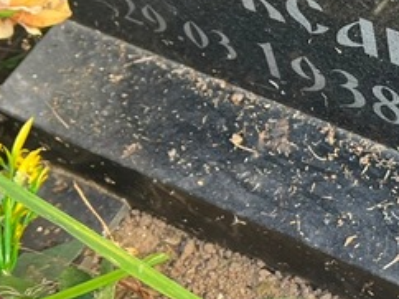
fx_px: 990
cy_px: 46
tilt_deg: -53.4
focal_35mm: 86
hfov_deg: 21.5
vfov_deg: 17.0
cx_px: 448
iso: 80
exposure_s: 1/121
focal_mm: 5.7
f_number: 1.5
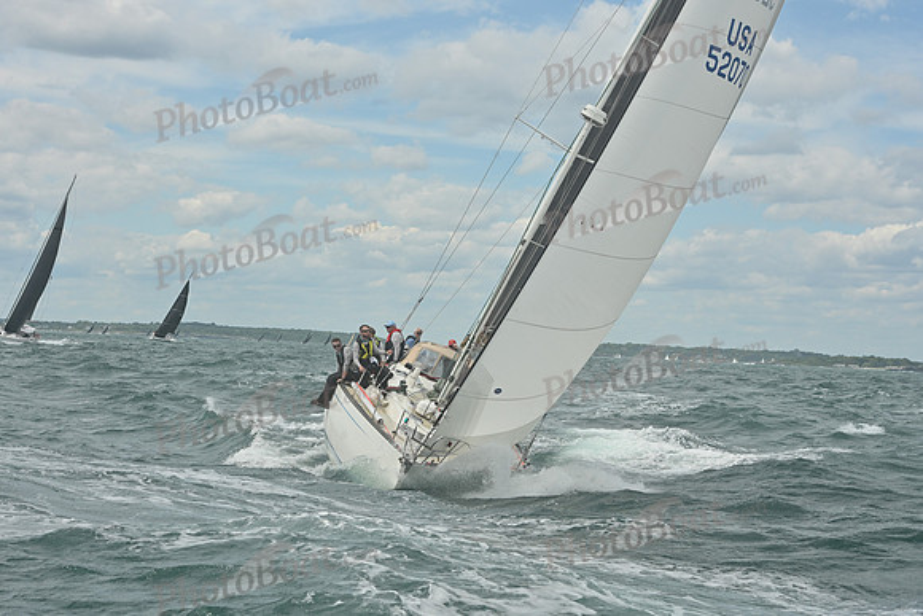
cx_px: 462
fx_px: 1923
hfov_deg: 27.0
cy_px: 308
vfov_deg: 18.2
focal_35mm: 75
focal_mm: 75
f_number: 10
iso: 320
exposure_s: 1/1250
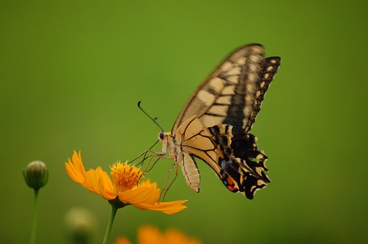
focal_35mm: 300
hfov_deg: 6.9
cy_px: 122
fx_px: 3063
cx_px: 184
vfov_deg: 4.6
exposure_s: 1/200
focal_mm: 200
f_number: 5.6
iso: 200
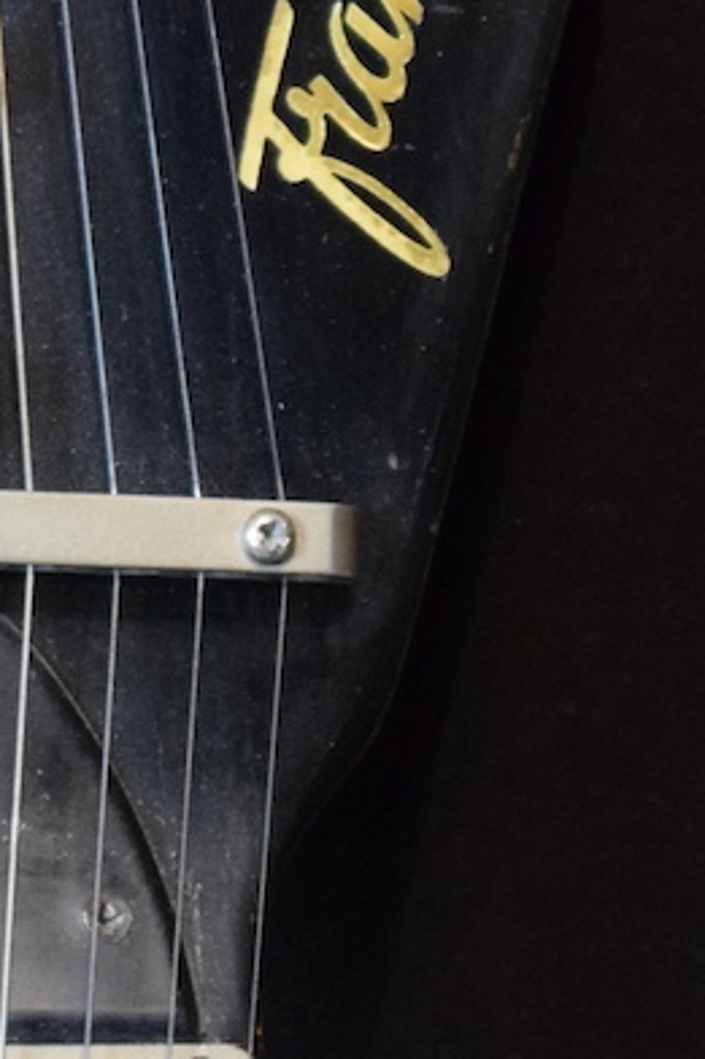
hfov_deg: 4.3
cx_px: 89
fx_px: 9287
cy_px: 354
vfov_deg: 6.5
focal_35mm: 316
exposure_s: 1/20
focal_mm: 55
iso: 3200
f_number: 5.6
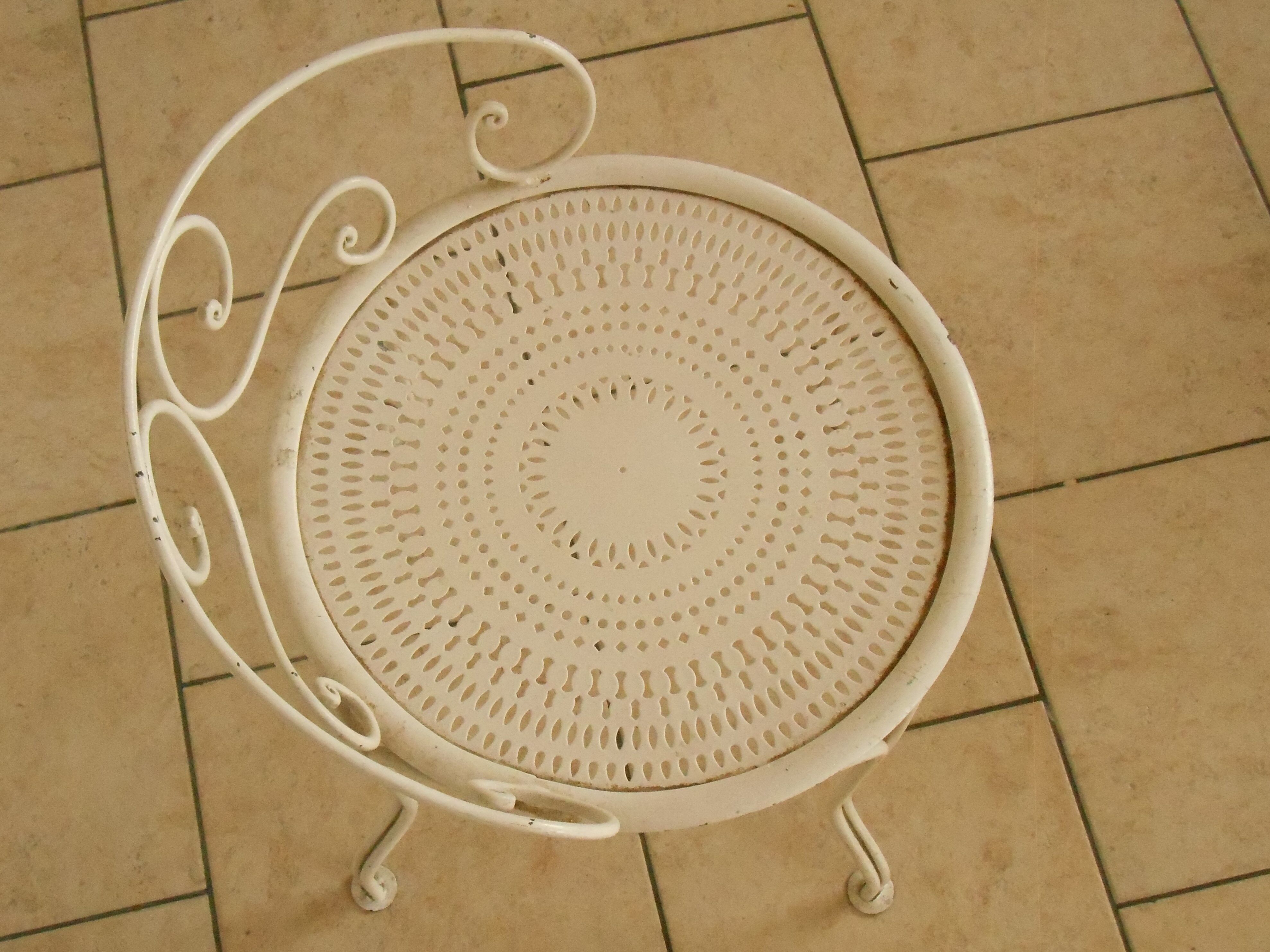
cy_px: 476
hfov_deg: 58.4
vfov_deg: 45.4
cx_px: 635
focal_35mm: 31
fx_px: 1137
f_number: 3.6
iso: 800
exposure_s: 1/200
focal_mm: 5.5
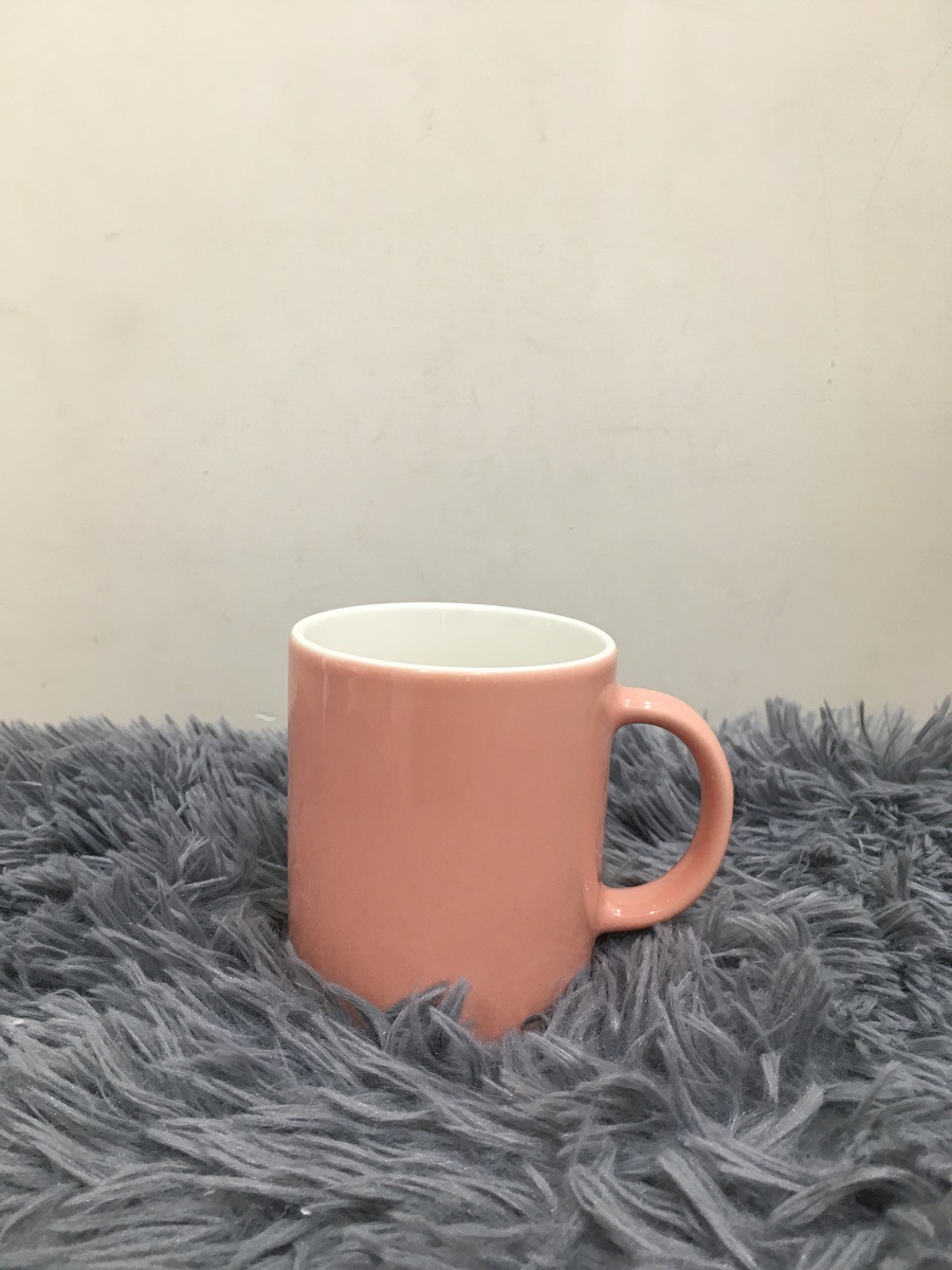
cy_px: 635
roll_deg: +0.0
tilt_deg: -12.8
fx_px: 1063
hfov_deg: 48.2
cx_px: 476
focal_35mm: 29
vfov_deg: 61.7
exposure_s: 1/33
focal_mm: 4.15
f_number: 2.2
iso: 80
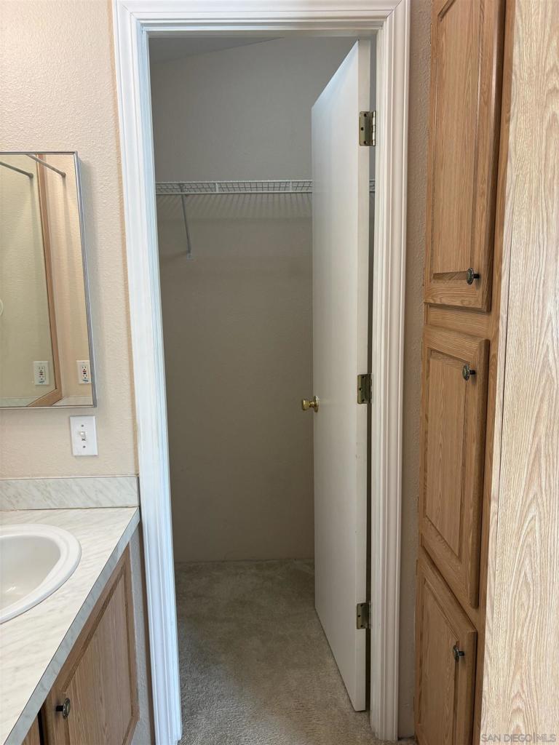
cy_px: 372
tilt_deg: -8.7
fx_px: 560
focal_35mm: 26
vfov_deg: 67.3
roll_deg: +1.2
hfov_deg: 53.1
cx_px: 280
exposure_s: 1/60
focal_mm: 5.96
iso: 64
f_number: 1.6
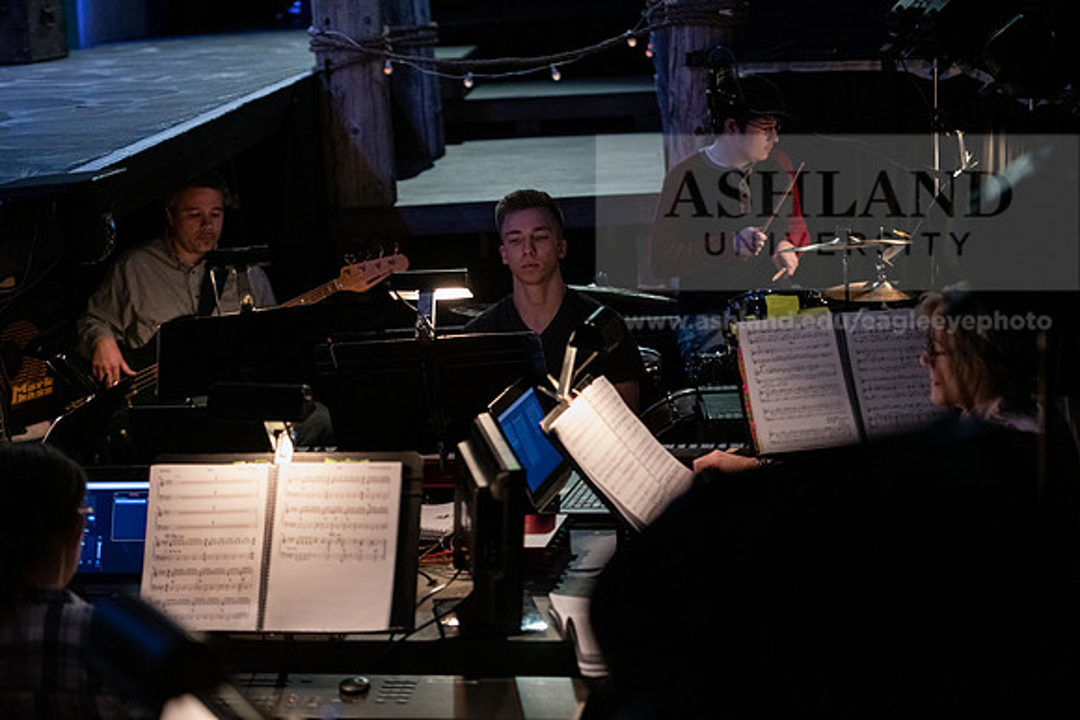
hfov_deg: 25.4
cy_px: 360
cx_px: 540
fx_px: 2400
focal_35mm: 80
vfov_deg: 17.1
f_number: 3.2
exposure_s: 1/320
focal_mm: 80
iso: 4000
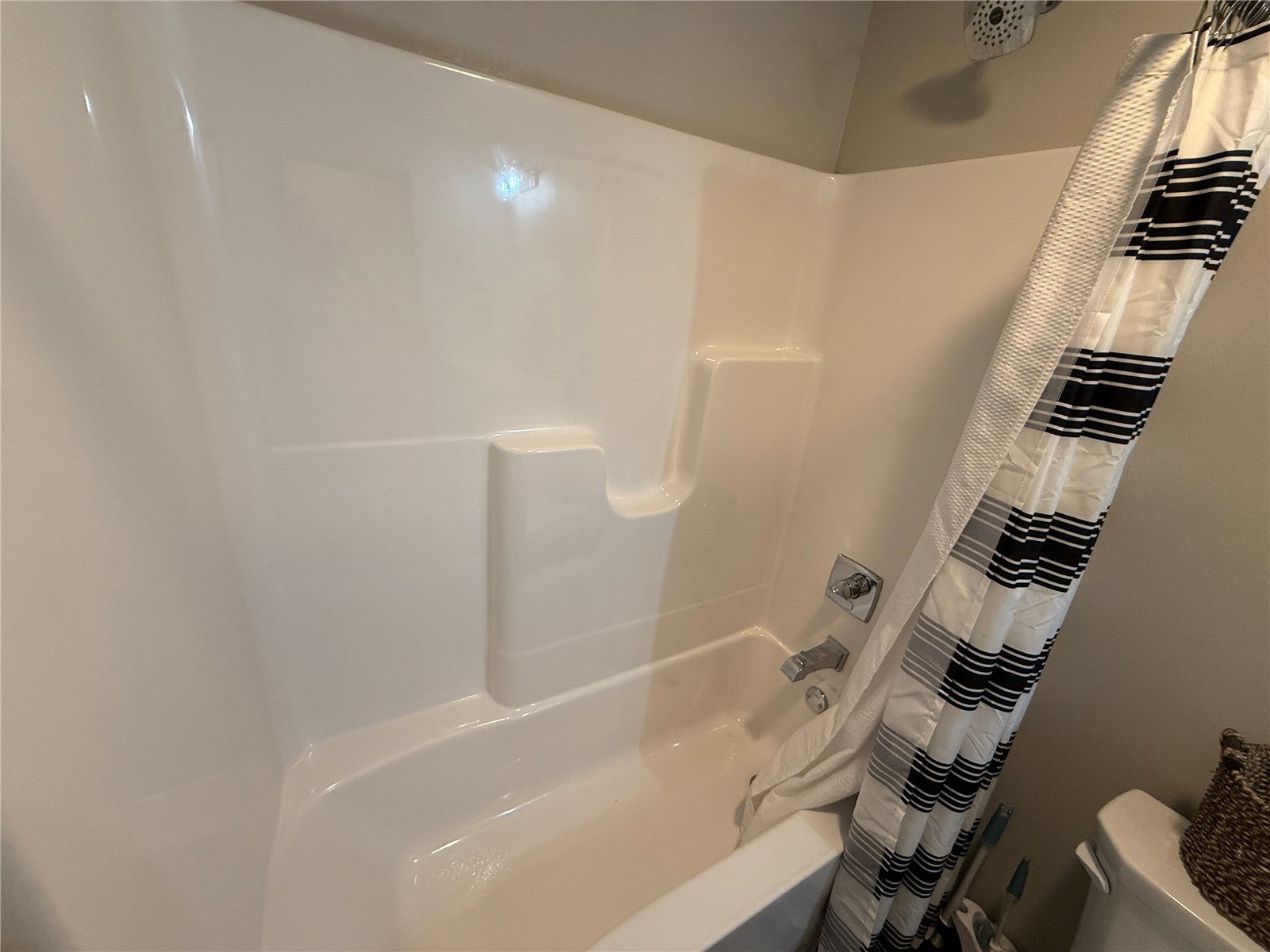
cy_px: 476
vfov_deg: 85.7
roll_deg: -6.5
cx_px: 635
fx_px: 514
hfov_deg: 102.1
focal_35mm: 14
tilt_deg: -20.3
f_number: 2.2
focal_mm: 2.22
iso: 250
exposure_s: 1/120
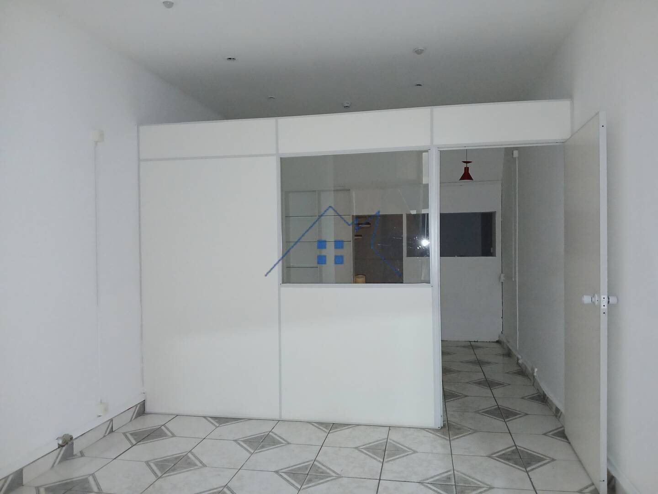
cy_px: 247
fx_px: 494
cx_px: 329
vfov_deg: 53.1
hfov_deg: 67.3
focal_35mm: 26
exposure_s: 1/20
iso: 500
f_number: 1.8
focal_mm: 3.98
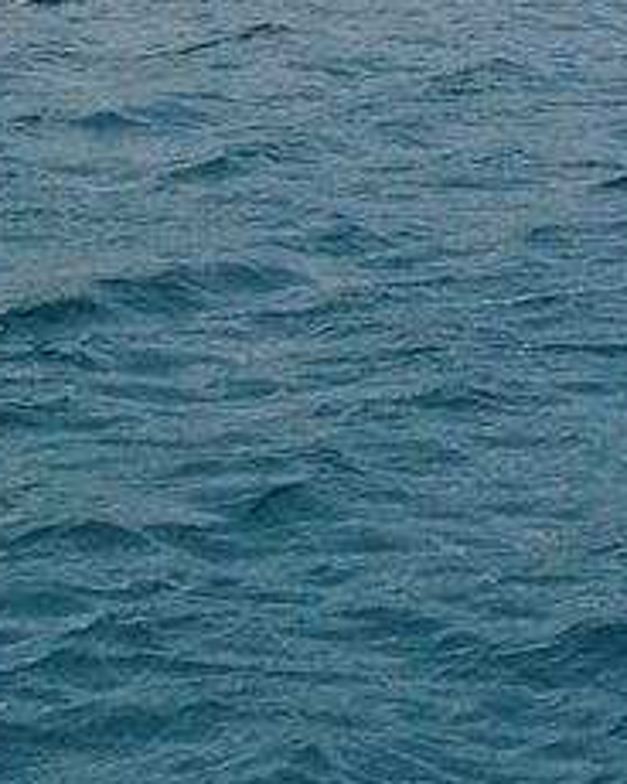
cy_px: -501
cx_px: -126
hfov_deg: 8.6
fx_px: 4129
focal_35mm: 178
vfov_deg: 10.4
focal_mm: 4.28
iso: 64
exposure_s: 1/2123
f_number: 2.4
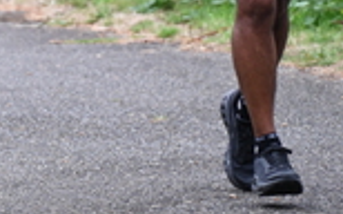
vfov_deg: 1.8
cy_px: -171
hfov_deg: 2.9
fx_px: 6800
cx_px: -165
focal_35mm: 728
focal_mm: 200
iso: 450
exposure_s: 1/250
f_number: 6.3
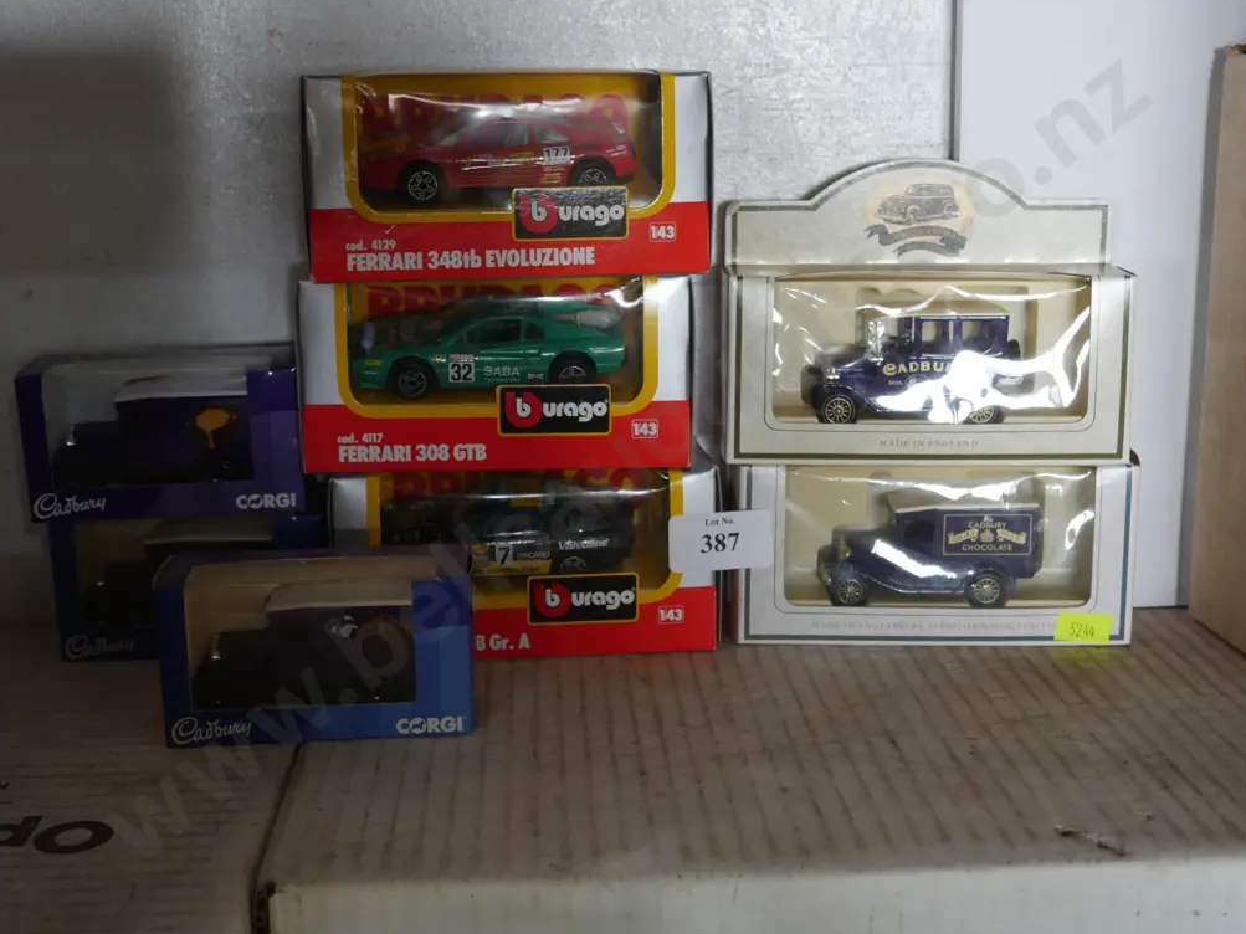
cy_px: 463
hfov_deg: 40.4
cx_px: 626
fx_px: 1692
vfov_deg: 30.9
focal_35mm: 47
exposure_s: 1/60
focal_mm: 23
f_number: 5.1
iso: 1000
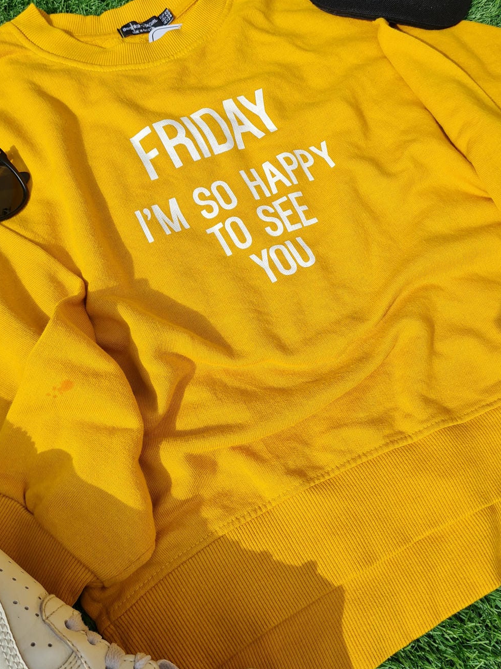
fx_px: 618
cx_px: 240
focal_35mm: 32
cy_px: 317
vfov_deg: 56.8
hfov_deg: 44.1
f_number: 1.8
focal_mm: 5.4
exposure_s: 1/2500
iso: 50
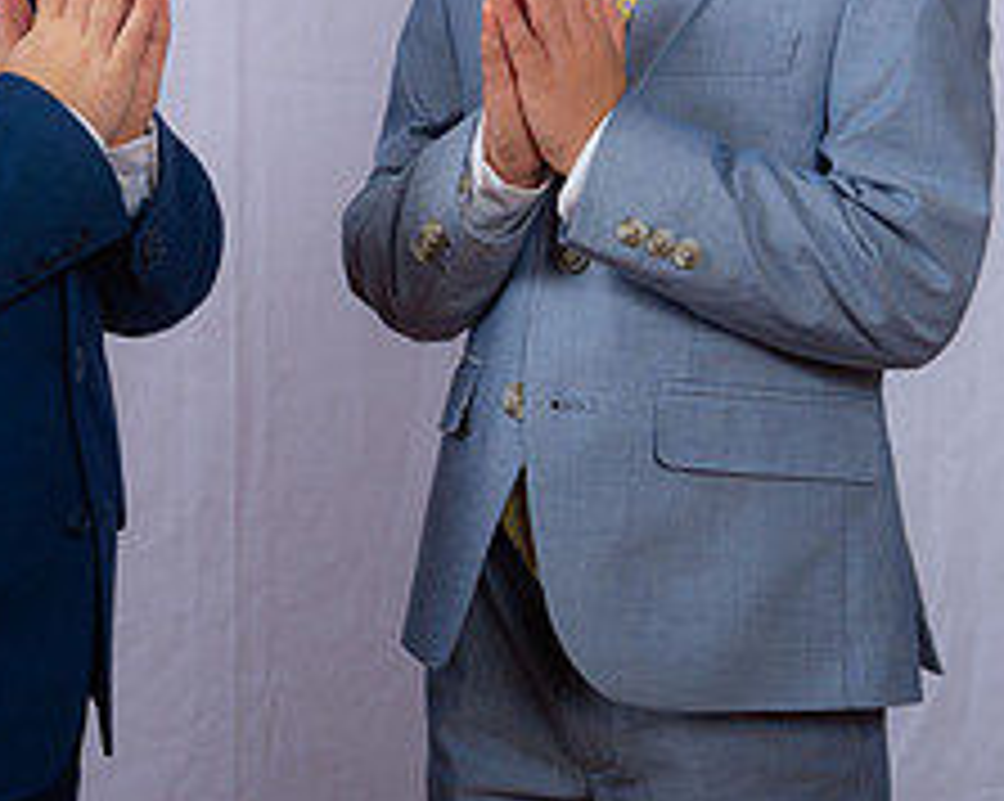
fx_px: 3622
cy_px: -9
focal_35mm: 122
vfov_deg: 12.5
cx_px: 306
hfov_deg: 15.7
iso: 250
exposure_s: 1/160
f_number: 8
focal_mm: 50
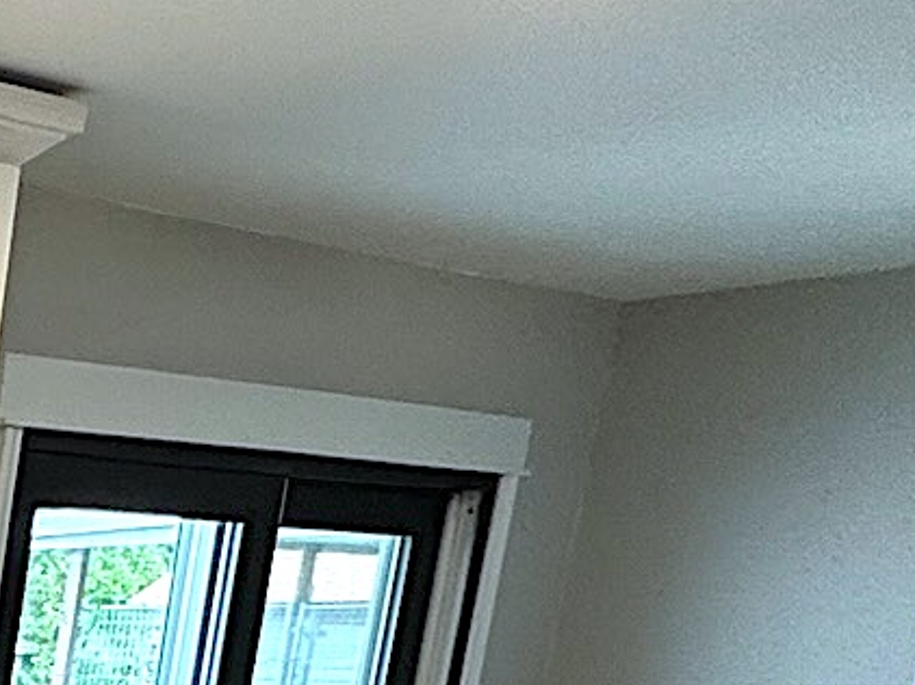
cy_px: 1025
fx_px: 1796
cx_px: -1106
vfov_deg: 19.0
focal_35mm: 68
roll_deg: -0.4
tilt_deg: -12.7
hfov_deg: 16.7
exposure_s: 1/120
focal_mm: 2.22
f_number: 2.2
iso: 50
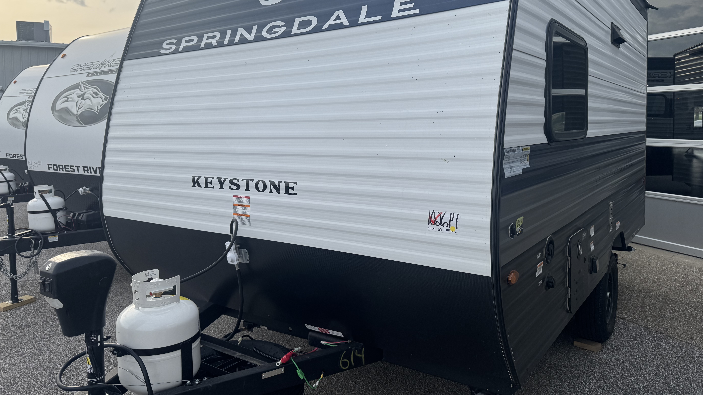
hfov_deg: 69.8
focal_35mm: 27
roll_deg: -0.5
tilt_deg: -2.9
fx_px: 503
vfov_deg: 42.6
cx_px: 360
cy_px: 148
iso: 80
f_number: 1.78
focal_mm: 6.76
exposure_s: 1/2506
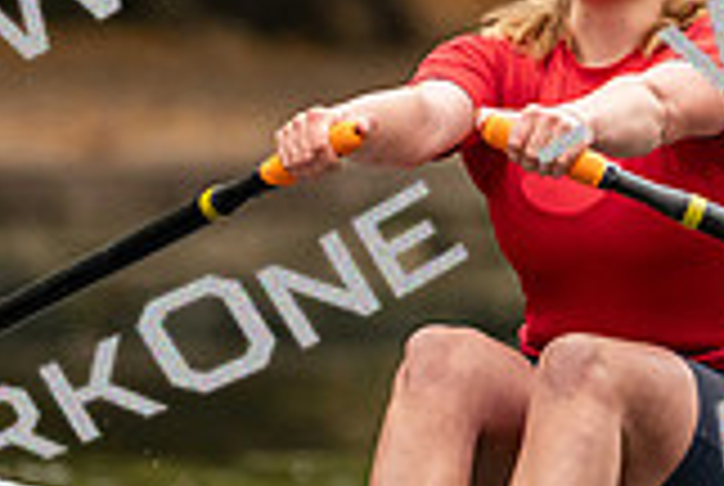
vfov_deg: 1.0
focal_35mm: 1439
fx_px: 28993
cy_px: 169
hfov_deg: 1.4
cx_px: 333
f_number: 4.5
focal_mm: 400
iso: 2500
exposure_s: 1/2500
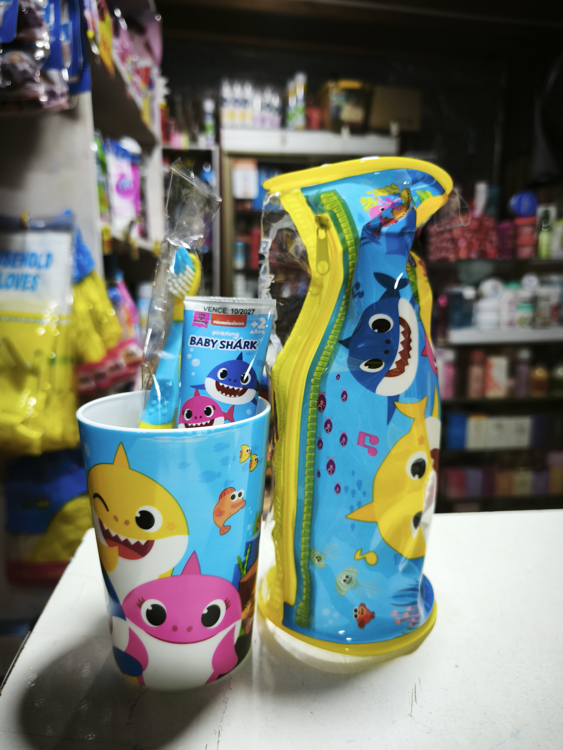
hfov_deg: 58.9
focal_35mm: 23
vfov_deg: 73.9
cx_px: 282
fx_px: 499
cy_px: 375
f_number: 1.7
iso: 400
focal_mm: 5.35
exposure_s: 1/100
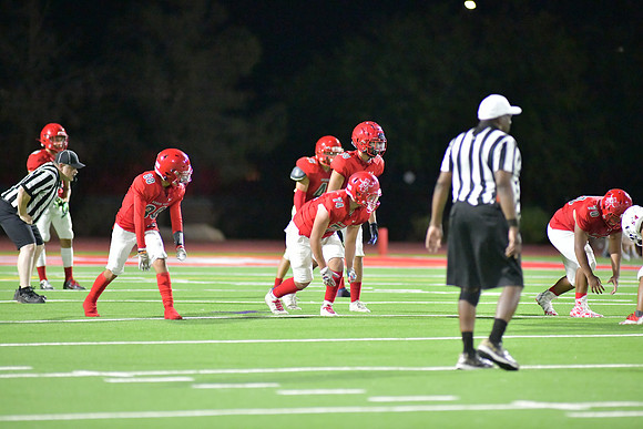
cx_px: 322
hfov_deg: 6.9
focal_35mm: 300
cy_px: 214
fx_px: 5359
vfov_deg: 4.6
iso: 16000
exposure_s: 1/1250
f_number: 3.2
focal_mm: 300
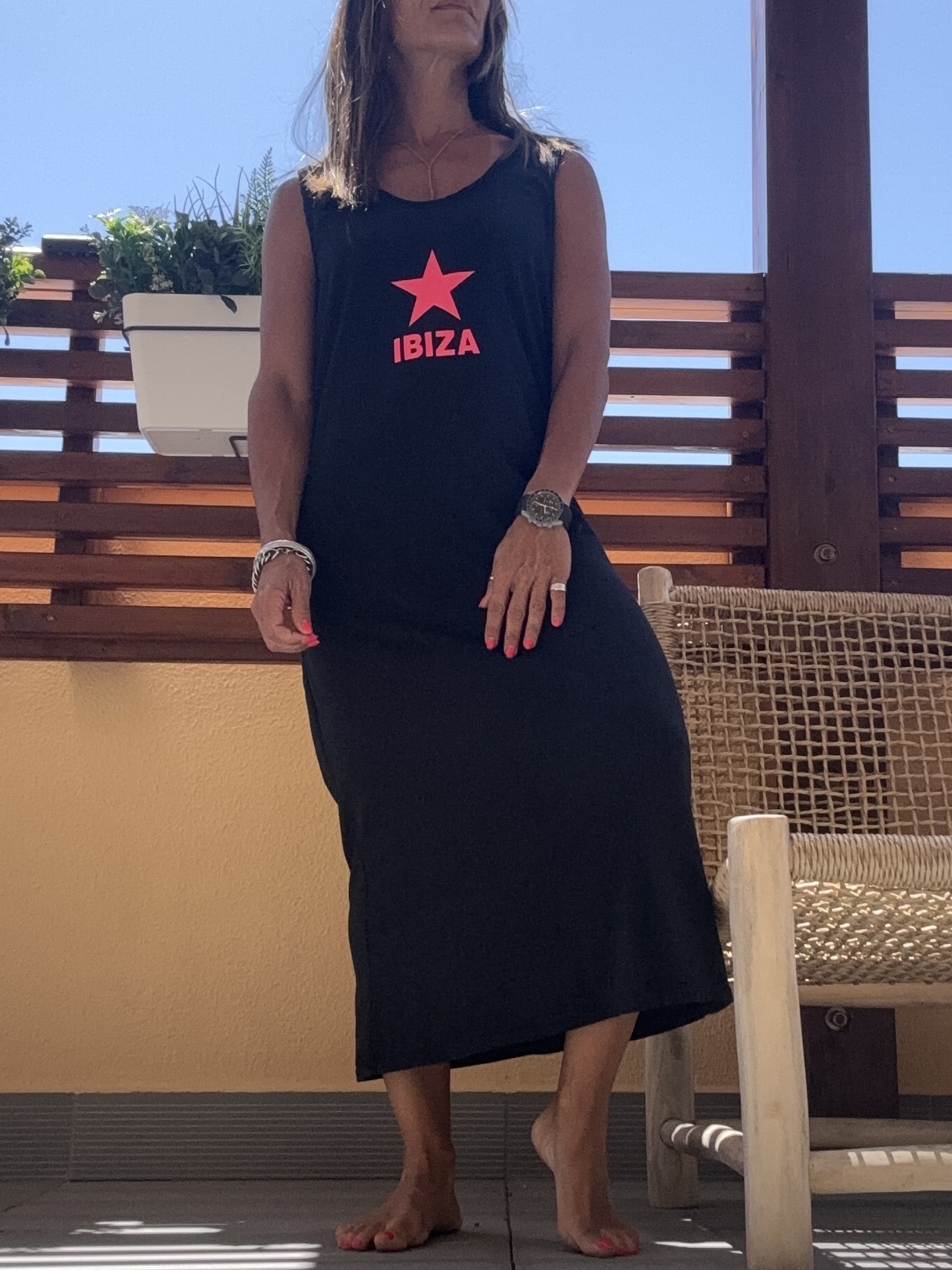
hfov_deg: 45.4
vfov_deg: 58.4
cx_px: 479
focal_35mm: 31
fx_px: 1137
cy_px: 629
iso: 25
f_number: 1.9
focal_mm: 2.69
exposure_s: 1/541
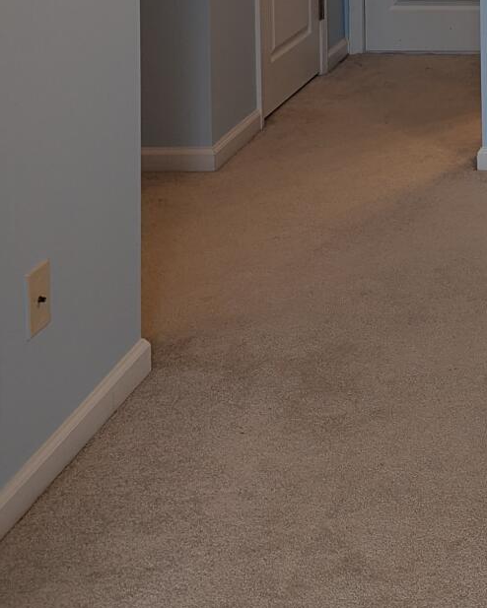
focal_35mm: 76
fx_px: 1369
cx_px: 725
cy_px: -168
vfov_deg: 22.6
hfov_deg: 18.0
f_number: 1.85
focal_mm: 6.81
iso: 62
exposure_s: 1/30
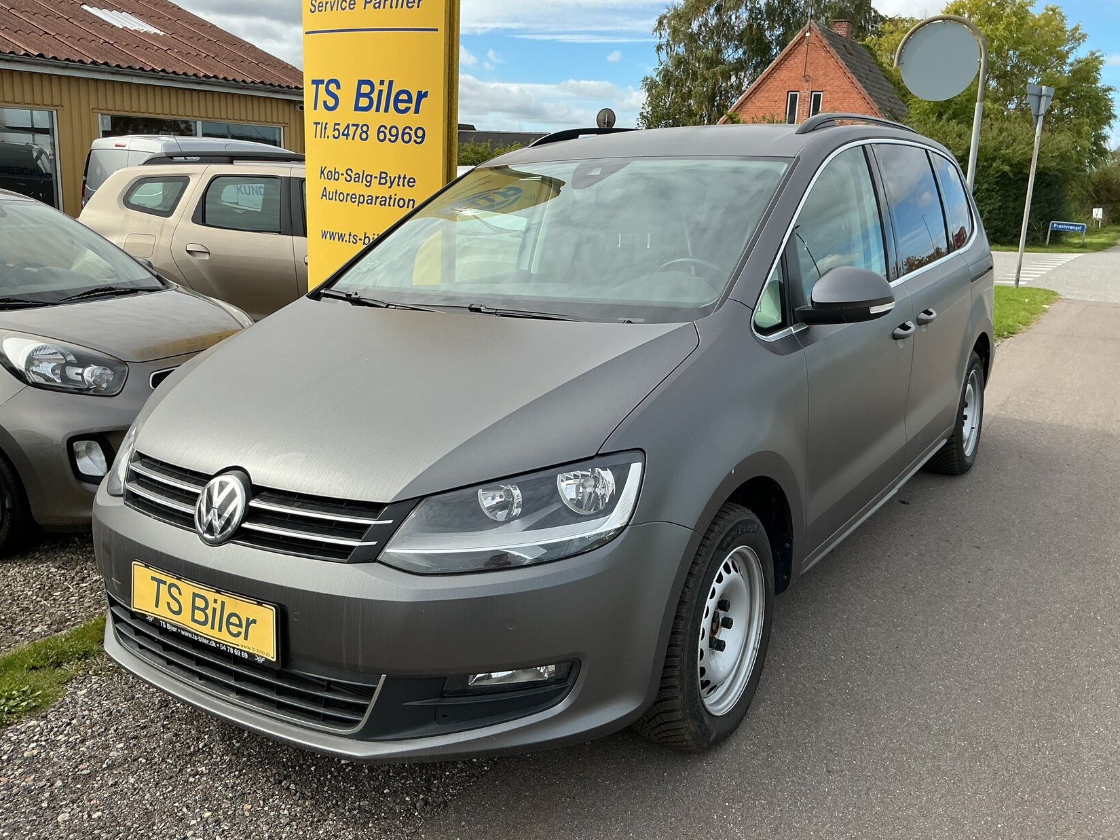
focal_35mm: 30
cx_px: 560
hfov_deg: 60.0
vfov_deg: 46.8
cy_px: 407
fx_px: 971
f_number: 1.8
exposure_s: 1/1195
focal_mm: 3
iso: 25
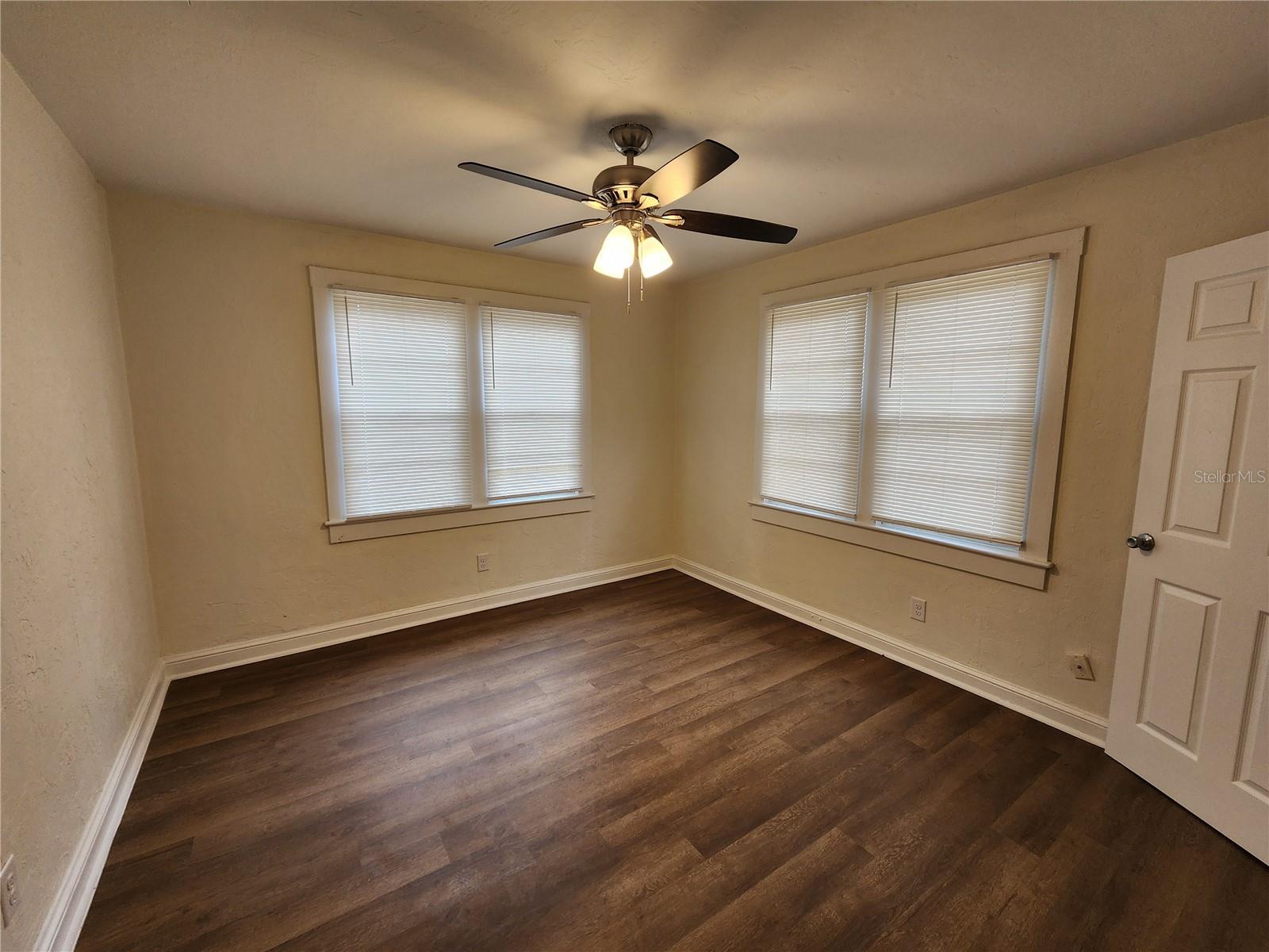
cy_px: 476
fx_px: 477
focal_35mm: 13
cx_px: 634
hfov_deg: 106.2
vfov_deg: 89.9
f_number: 2.2
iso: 125
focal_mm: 2.2
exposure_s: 1/60
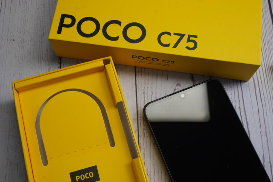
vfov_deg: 30.5
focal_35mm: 44
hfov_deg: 44.5
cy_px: 91
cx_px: 136
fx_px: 333
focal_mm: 29.3
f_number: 11
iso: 640
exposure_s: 1/50
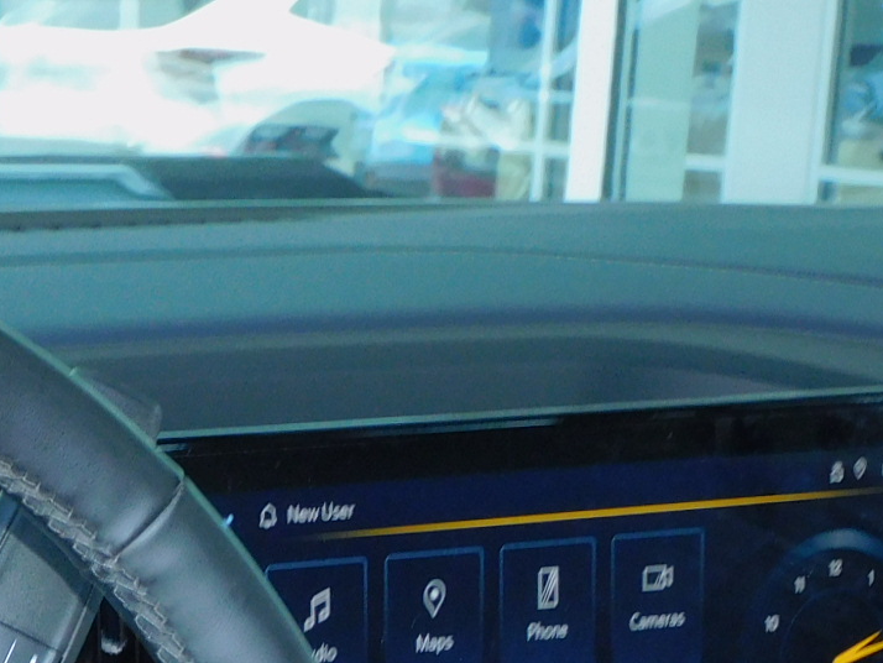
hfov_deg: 12.0
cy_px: 1044
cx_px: -346
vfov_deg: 9.1
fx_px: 4057
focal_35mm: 159
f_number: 4
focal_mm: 9
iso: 200
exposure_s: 1/30
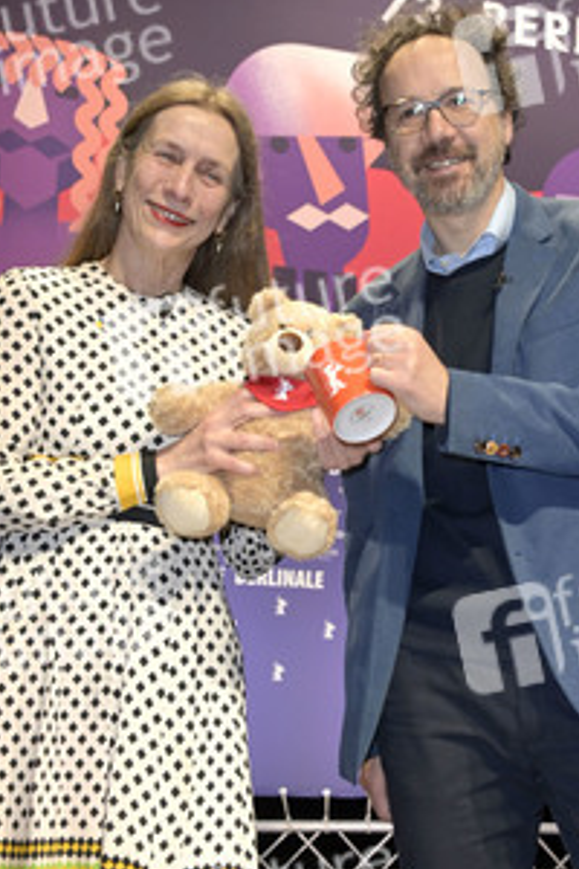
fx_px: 1447
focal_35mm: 60
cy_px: 481
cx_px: 339
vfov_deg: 33.4
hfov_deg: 22.6
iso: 2000
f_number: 5.6
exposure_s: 1/100
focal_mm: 45
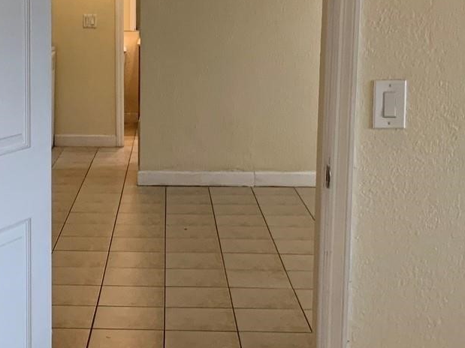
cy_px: 128
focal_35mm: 75
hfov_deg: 25.7
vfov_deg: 19.6
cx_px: 124
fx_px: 1007
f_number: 1.8
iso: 100
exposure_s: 1/60
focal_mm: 3
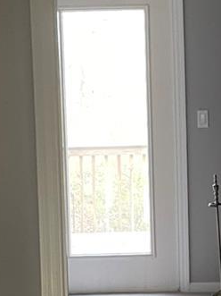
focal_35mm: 118
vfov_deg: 16.7
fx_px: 1005
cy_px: 183
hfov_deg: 12.5
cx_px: 160
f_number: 1.6
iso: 320
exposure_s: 1/60
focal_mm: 4.2
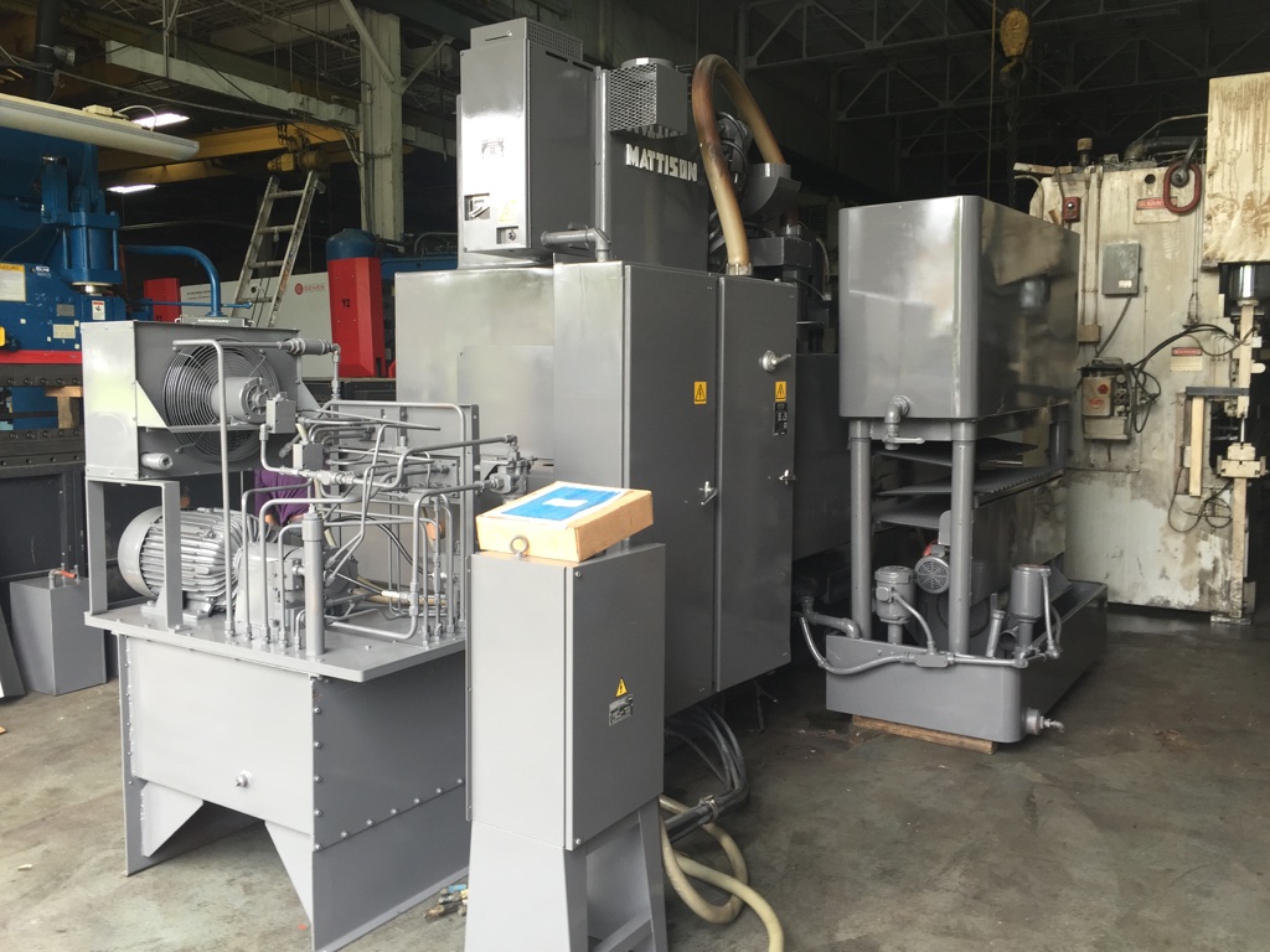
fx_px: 1064
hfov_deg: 61.7
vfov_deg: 48.2
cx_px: 635
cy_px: 476
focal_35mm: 29
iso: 32
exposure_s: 1/60
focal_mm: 4.15
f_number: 2.2
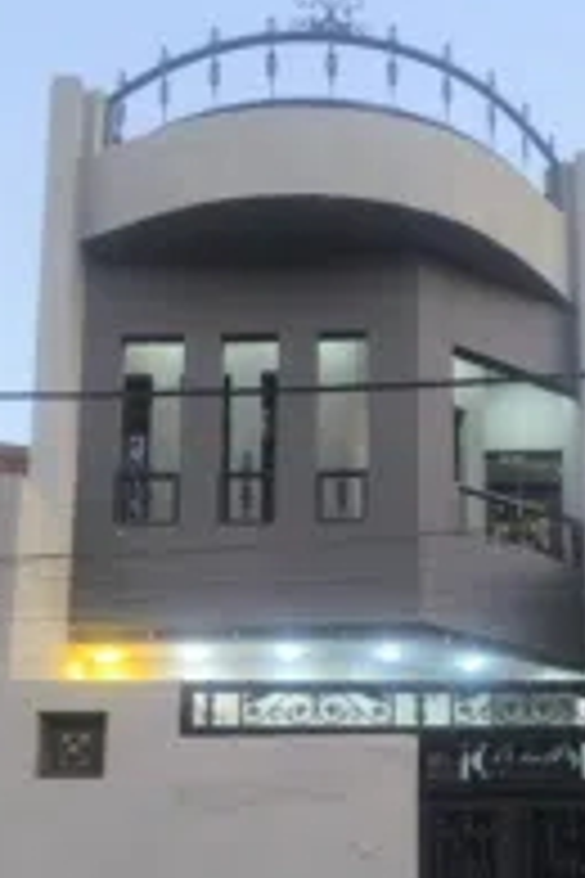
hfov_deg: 27.4
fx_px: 1194
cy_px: 716
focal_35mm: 49
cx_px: 374
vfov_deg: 38.7
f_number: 1.65
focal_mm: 6.14
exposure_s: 1/100
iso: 500
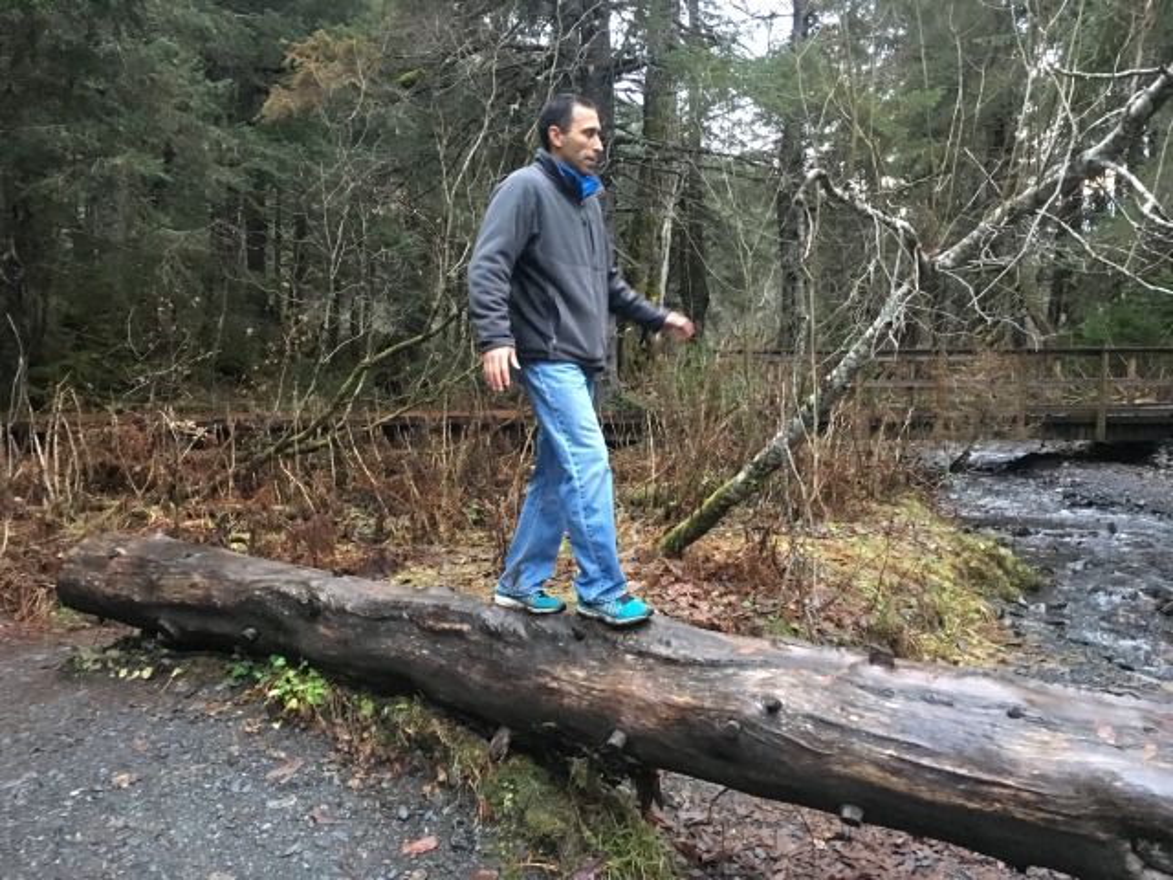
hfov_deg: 61.7
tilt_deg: +0.1
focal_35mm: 29
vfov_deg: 48.2
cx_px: 586
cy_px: 440
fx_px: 983
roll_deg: +2.1
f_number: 2.2
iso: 320
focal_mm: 4.15
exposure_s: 1/15
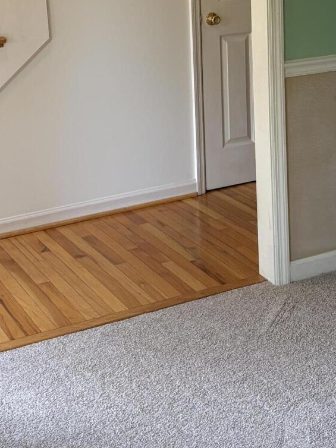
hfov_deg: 21.3
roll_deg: +2.4
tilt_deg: -9.6
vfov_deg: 27.2
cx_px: 200
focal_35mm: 69
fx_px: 894
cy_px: 50
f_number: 1.6
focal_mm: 5.96
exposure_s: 1/120
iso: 125
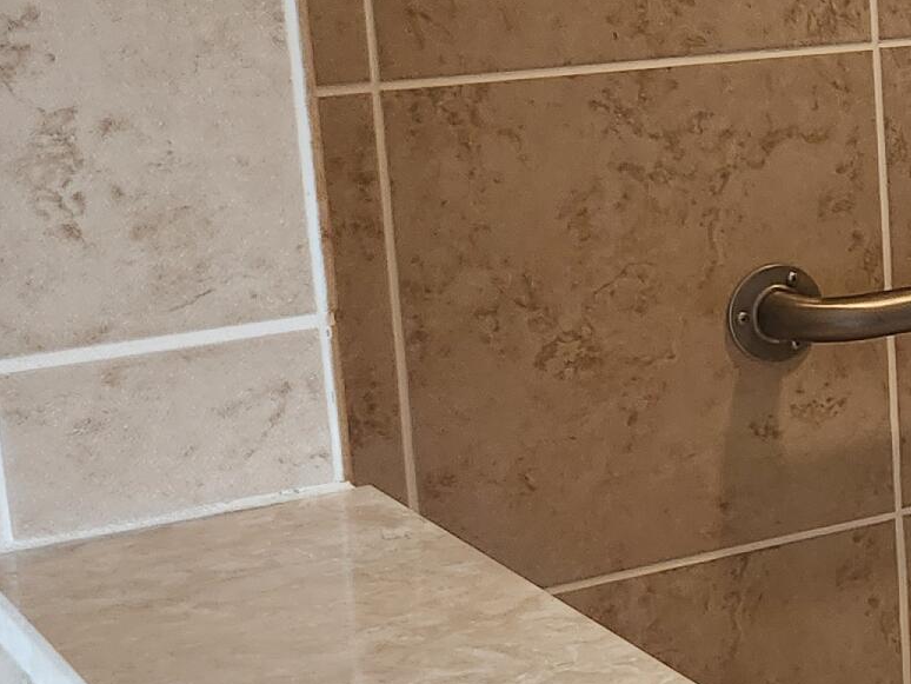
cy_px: 263
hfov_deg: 19.1
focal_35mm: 93
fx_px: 2448
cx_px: 1274
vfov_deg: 15.9
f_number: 1.8
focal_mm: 5
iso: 400
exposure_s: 1/120
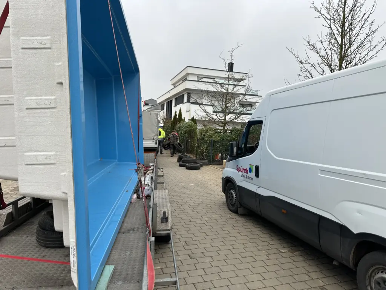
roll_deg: -1.6
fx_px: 268
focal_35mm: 24
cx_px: 193
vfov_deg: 56.8
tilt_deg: -3.1
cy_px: 145
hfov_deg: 71.6
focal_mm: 6.86
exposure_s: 1/709
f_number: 1.78
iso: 80
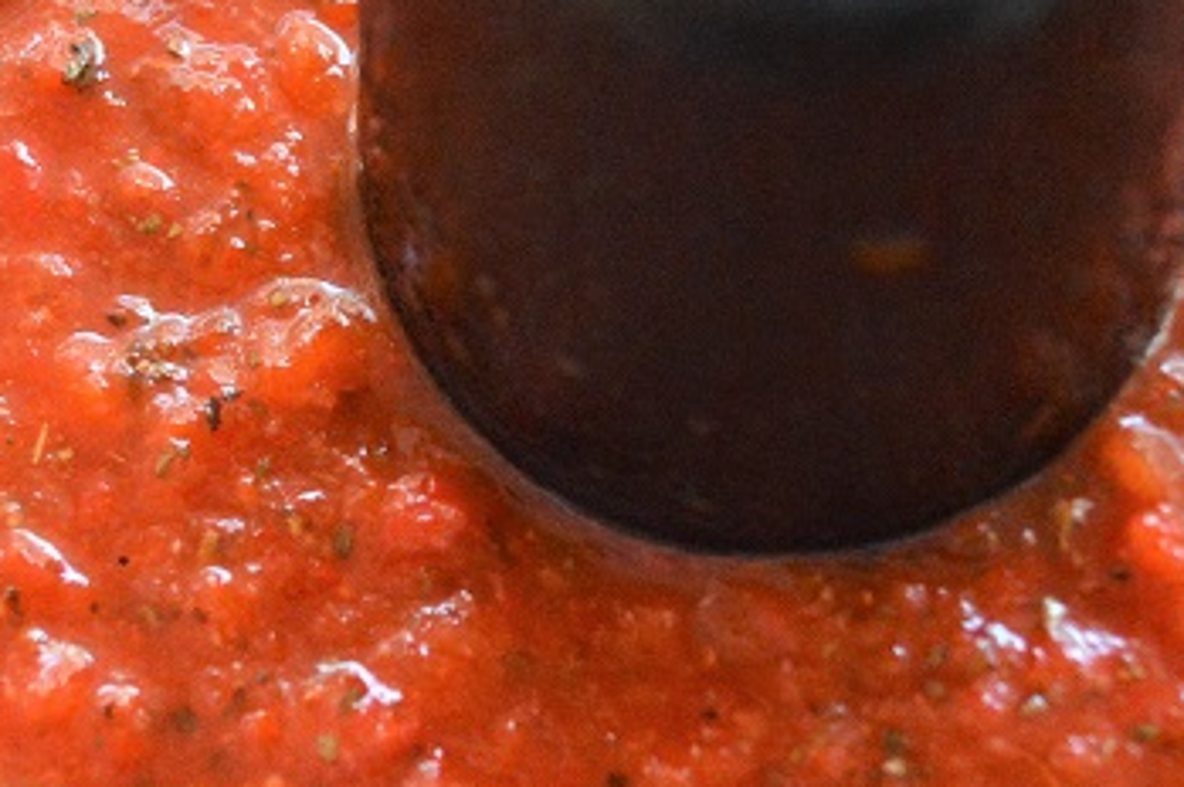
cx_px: 366
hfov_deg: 23.8
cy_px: 271
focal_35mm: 85
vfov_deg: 16.0
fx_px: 2793
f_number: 4
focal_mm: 22
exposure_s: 1/200
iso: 3200
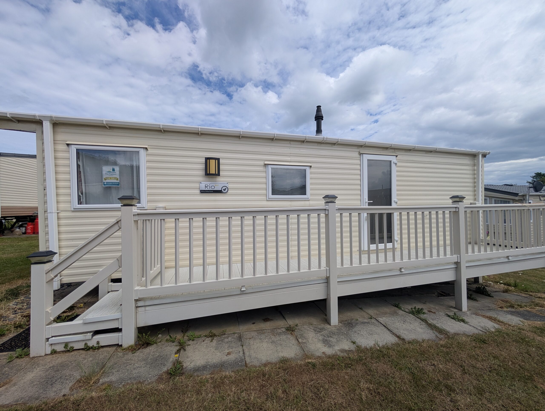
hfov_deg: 110.5
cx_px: 272
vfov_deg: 94.6
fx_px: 189
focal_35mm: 12
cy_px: 206
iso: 55
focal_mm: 2.02
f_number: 1.7
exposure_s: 1/4184
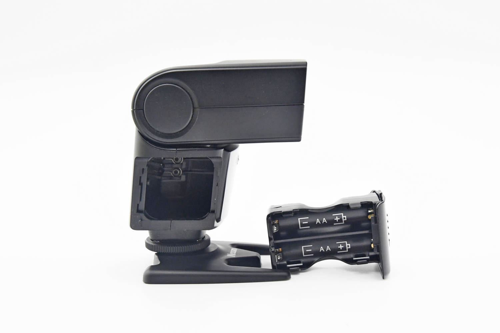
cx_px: 250
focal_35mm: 57
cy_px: 166
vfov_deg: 23.8
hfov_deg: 35.1
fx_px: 792
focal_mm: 38
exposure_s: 1/100
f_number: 8
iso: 1600
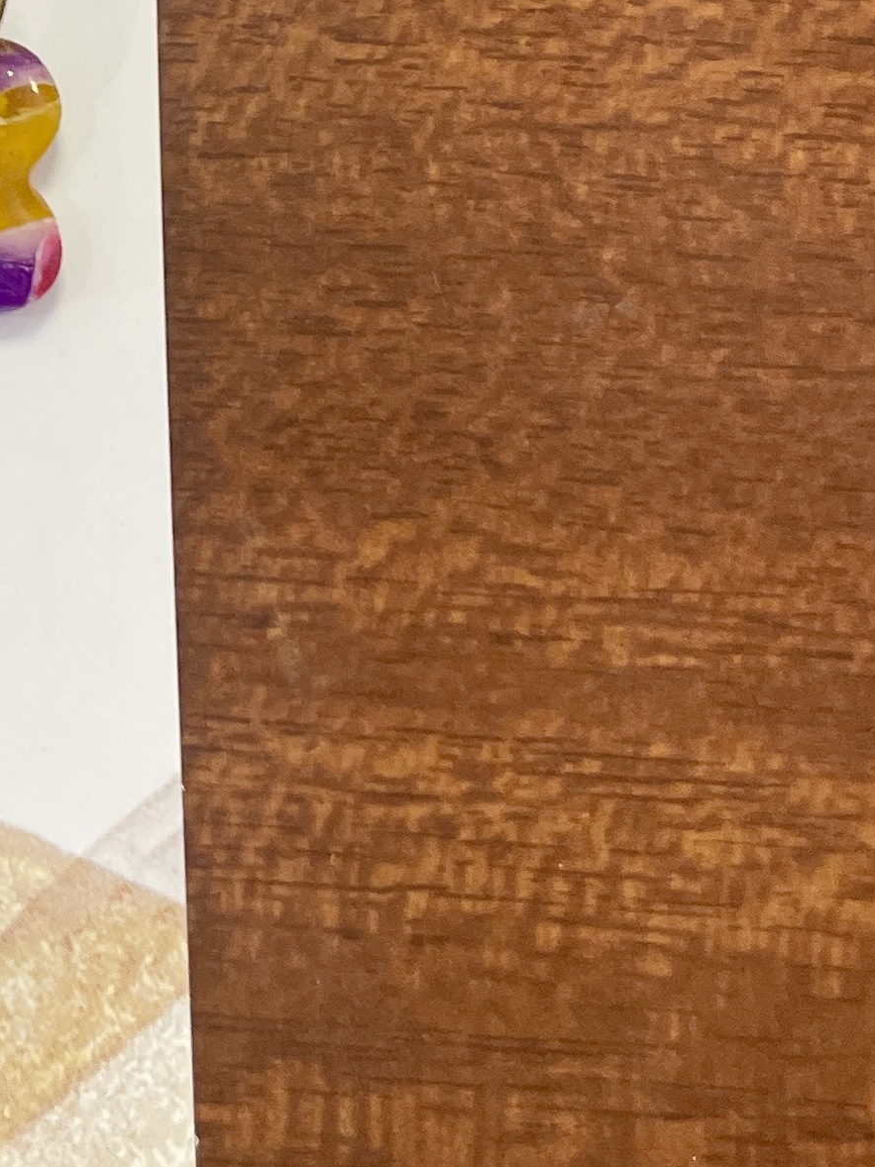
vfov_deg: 21.1
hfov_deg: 15.2
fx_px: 3001
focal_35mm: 89
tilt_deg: -76.7
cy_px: -47
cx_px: -469
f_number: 1.6
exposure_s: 1/100
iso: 64
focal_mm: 4.2
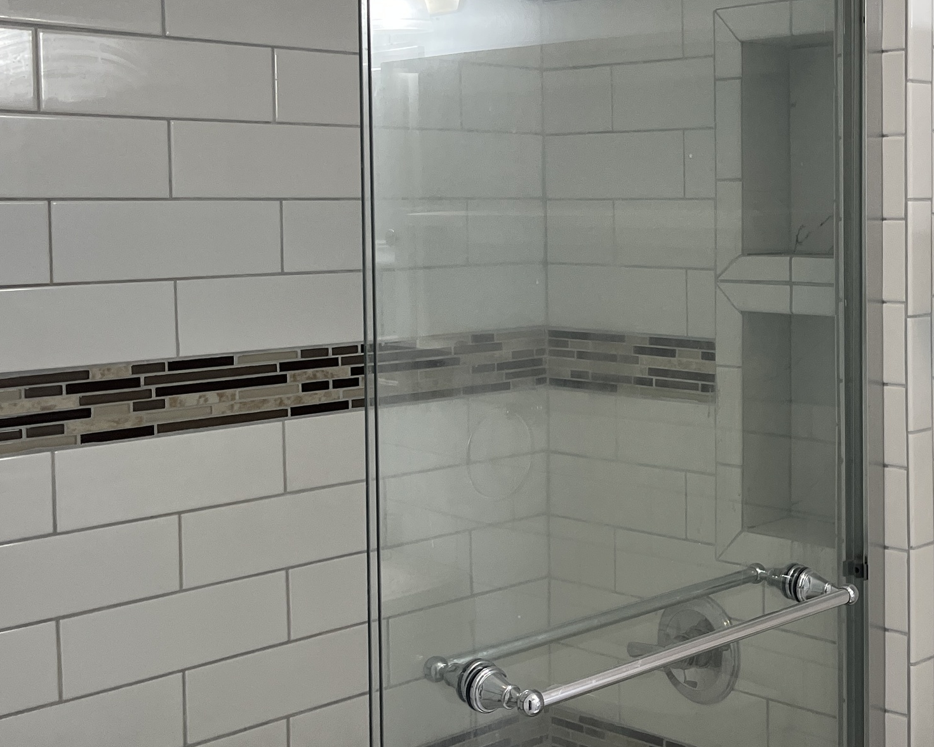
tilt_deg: -3.1
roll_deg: -0.1
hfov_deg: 33.8
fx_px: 1465
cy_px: 303
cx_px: 810
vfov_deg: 28.6
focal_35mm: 53
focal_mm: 5.1
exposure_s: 1/120
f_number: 1.6
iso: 100
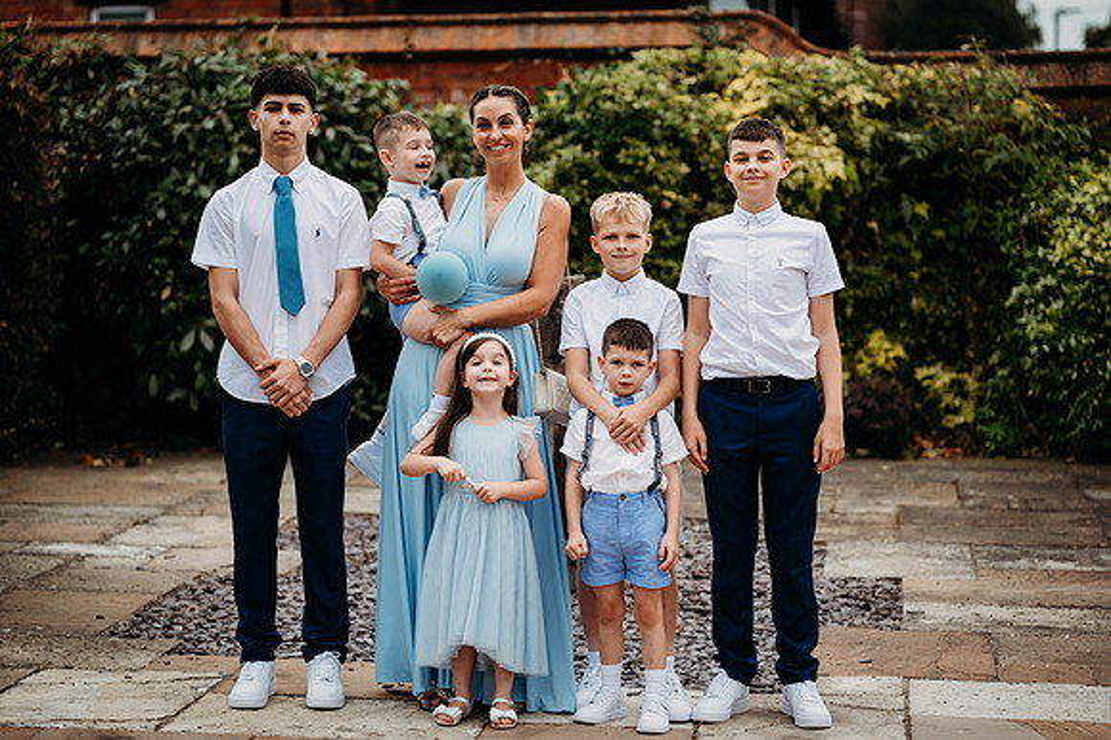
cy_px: 359
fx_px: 2703
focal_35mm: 88
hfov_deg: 23.2
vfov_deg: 15.6
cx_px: 573
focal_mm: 85
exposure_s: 1/800
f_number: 2.2
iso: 100
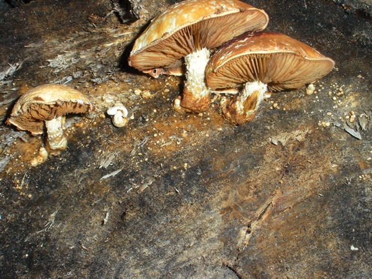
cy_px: 140
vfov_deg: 28.0
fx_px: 559
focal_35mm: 52
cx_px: 186
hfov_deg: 36.8
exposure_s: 1/60
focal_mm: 9.1
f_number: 7
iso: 64
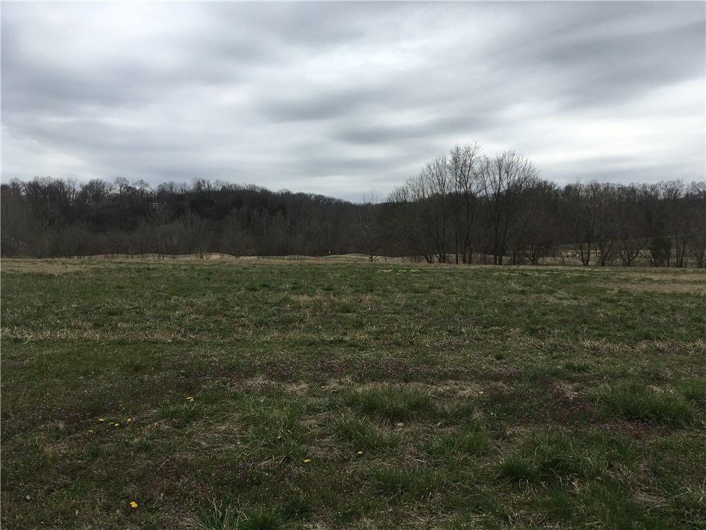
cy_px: 265
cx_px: 353
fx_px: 591
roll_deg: -0.4
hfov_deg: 61.7
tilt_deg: -2.3
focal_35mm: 29
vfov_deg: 48.2
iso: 25
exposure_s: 1/986
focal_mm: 4.15
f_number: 2.2
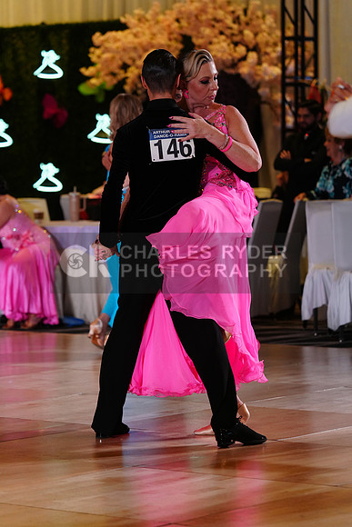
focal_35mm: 141
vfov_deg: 14.5
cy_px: 264
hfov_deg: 9.7
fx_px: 2067
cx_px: 176
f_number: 4
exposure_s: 1/400
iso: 1600
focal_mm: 141
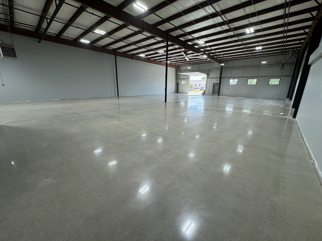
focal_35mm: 14
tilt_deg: -14.6
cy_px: 120
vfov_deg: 85.7
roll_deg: -0.4
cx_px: 161
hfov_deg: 102.1
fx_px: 130
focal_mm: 2.22
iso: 40
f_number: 2.2
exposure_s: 1/120
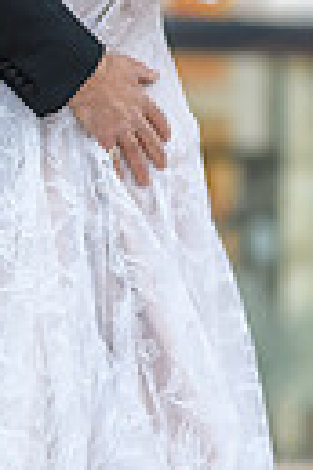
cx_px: 87
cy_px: 175
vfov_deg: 2.9
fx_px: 9128
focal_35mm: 700
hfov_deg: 2.0
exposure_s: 1/3200
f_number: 2.8
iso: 400
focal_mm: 200
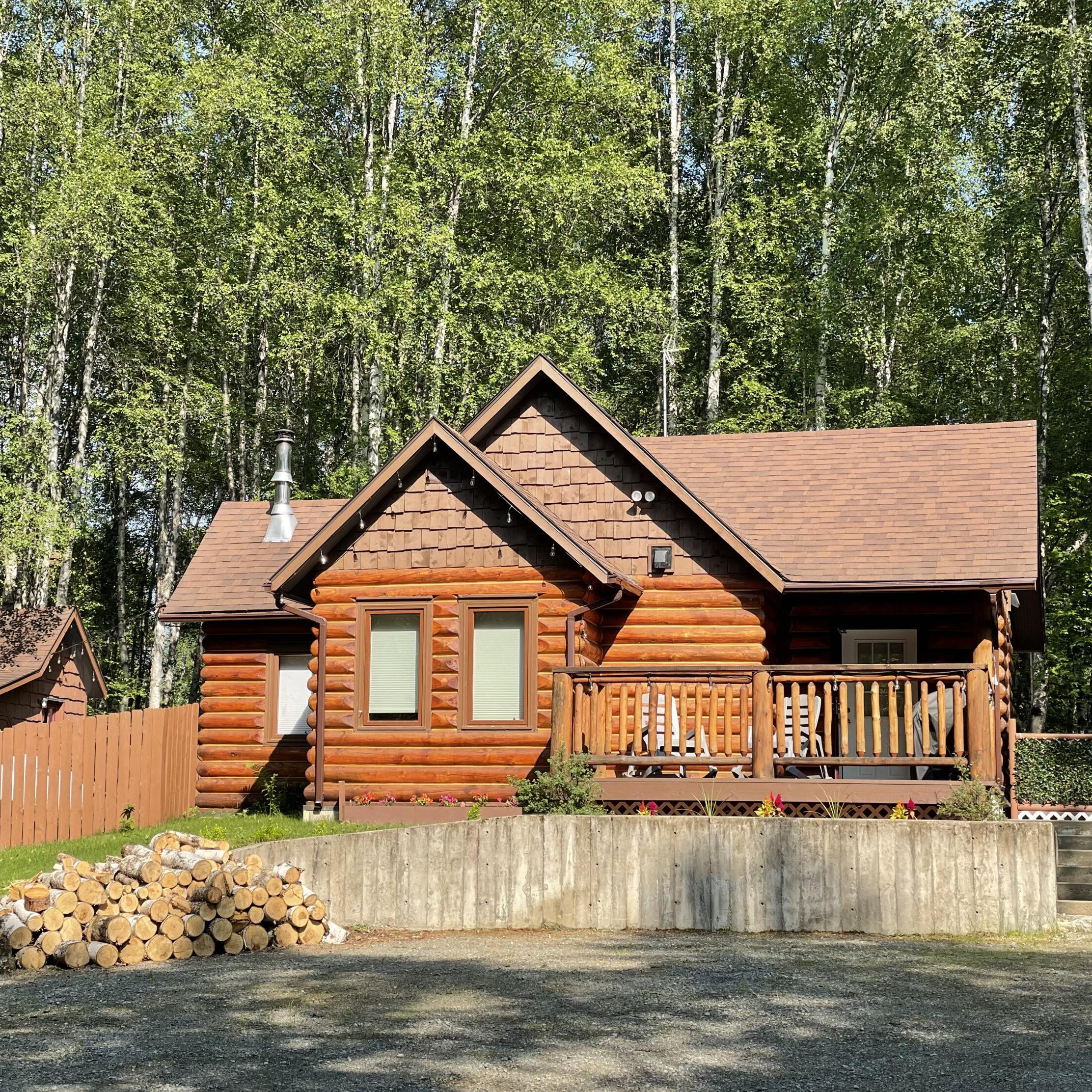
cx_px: 405
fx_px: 2213
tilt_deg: +9.9
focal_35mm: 62
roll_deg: -1.6
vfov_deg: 27.7
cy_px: 546
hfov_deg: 27.6
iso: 25
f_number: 2
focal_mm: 6
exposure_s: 1/558
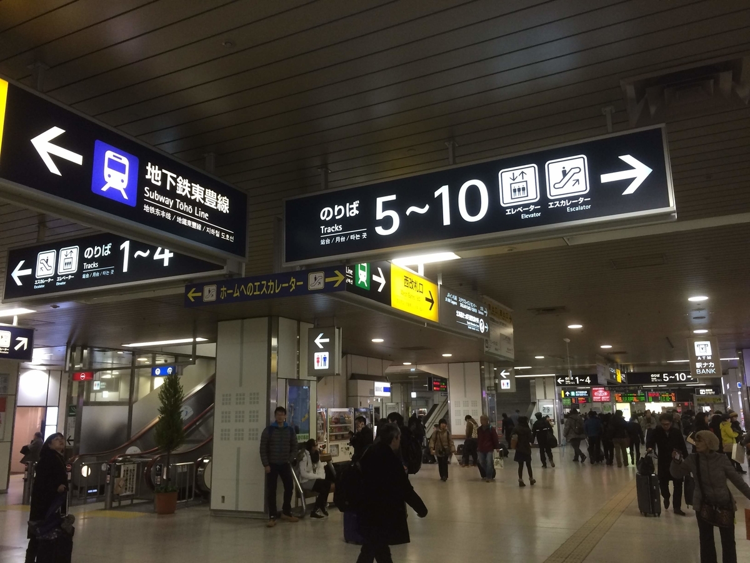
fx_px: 628
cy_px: 282
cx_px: 375
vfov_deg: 48.2
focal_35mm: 29
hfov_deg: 61.7
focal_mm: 4.15
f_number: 2.2
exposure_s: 1/30
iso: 50
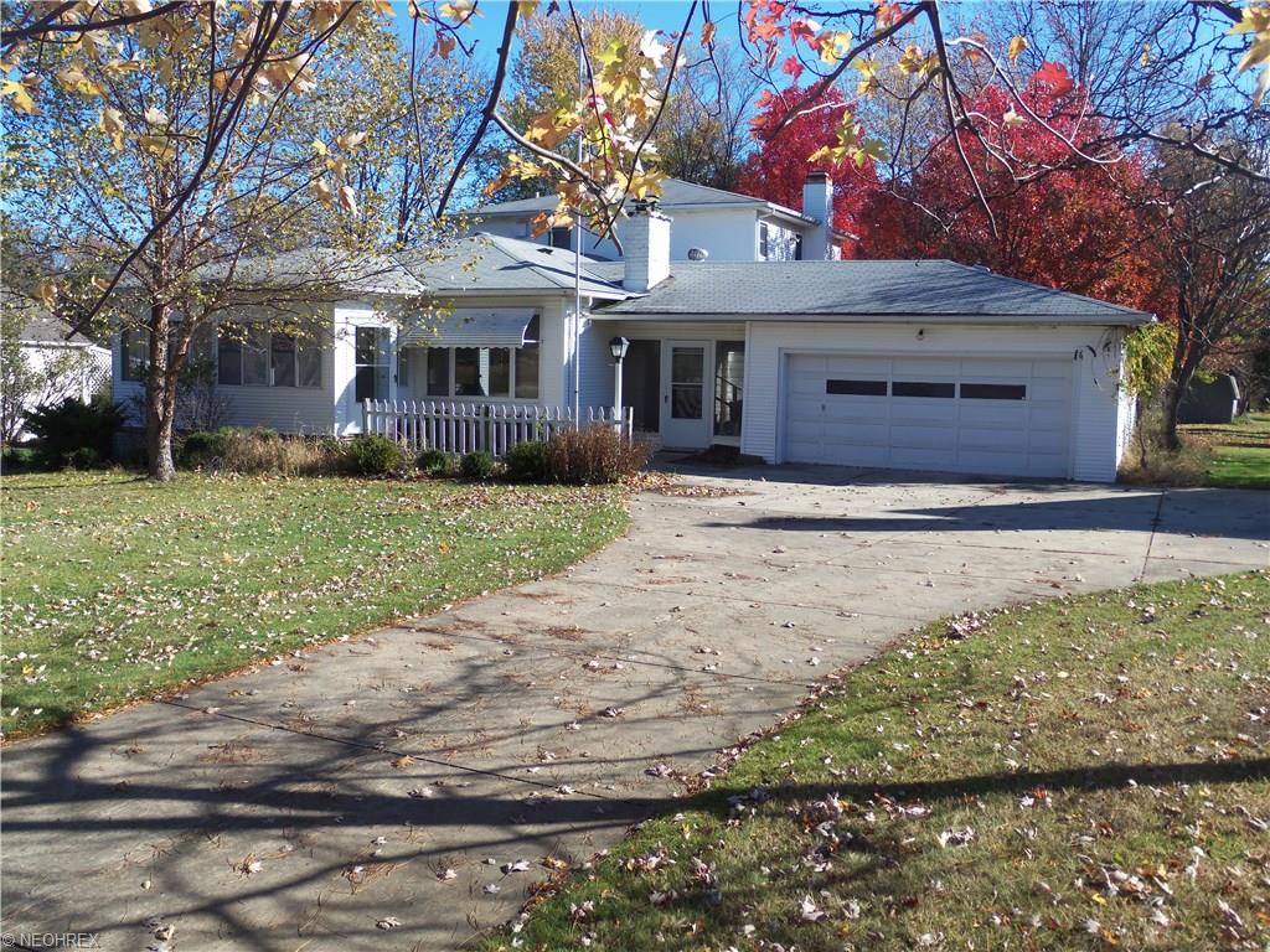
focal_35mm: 33
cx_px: 635
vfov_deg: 42.9
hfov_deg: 55.4
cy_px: 476
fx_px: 1211
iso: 64
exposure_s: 1/400
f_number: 3.4
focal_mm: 5.9
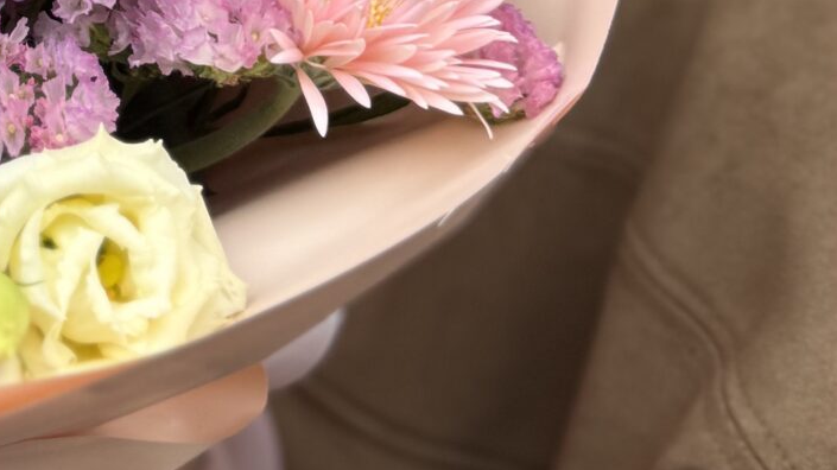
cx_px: -109
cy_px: -362
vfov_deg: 11.8
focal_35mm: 95
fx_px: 2108
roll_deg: +0.2
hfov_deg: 21.2
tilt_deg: -1.3
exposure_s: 1/567
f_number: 1.78
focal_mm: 6.76
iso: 80
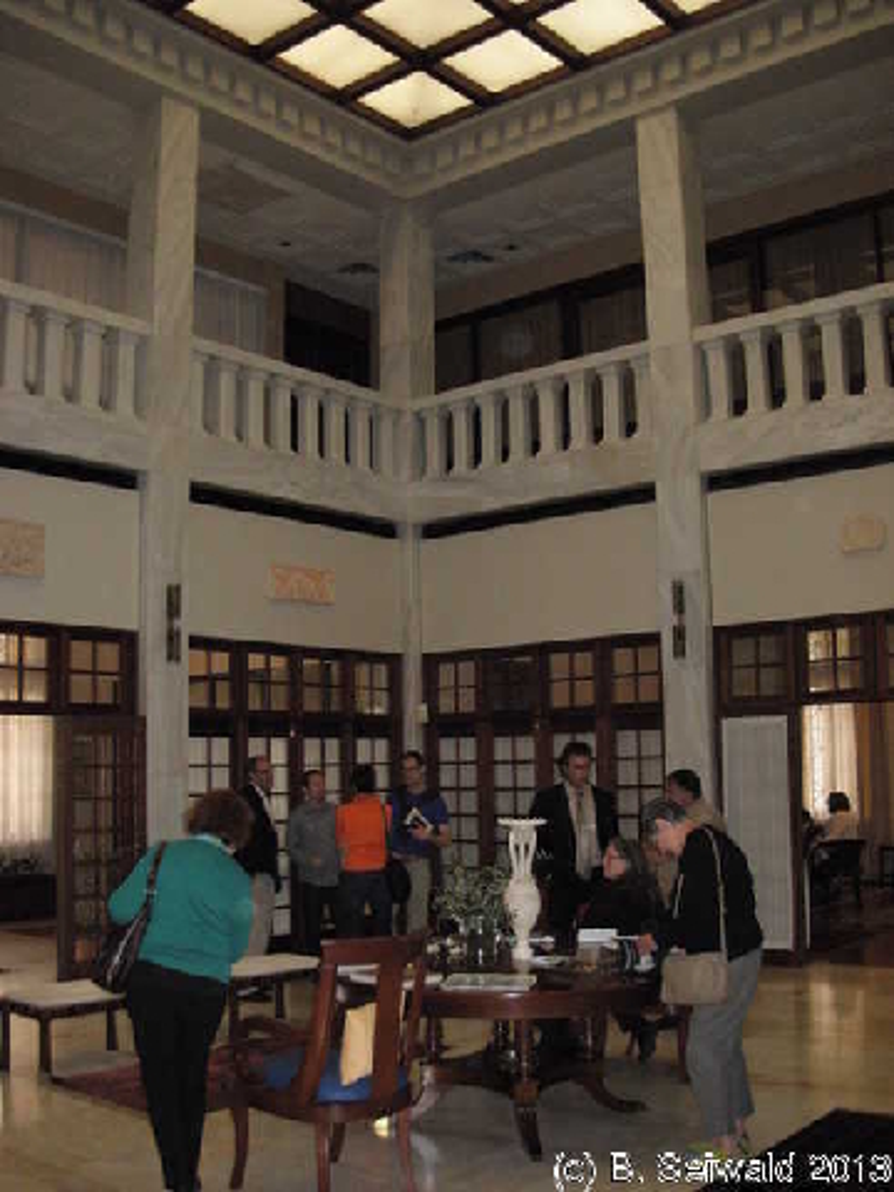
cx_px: 447
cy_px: 596
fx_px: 1309
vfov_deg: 49.0
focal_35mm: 38
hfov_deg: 37.7
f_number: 2.9
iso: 400
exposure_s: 1/114
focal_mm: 6.3
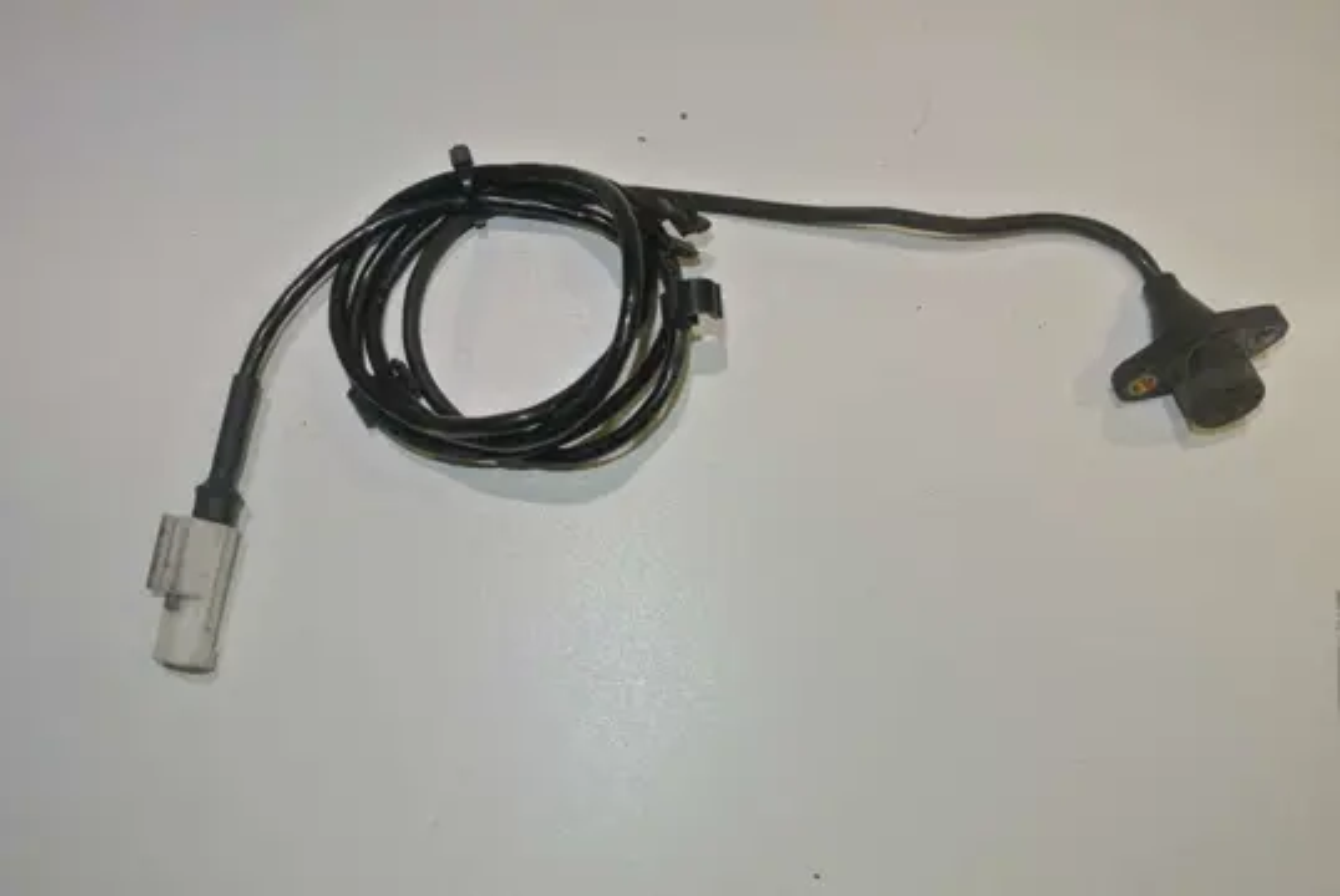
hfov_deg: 55.7
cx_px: 670
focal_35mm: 34
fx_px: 1267
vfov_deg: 39.0
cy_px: 448
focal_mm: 12.7
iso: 200
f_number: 4.5
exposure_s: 1/60
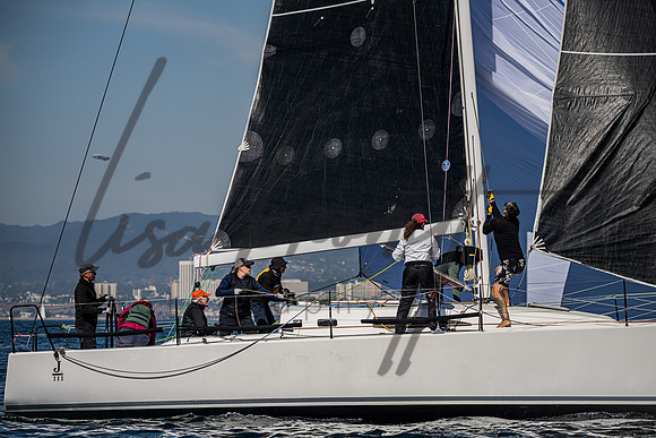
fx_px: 2996
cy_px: 219
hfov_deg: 12.5
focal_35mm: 164
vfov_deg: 8.4
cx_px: 333
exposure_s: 1/6400
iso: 400
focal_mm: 160
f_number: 4.8
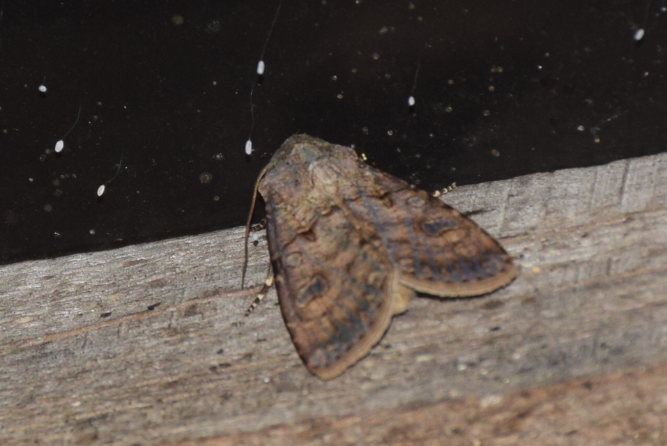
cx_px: 334
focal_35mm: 210
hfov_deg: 9.8
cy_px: 223
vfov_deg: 6.6
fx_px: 3894
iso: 320
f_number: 7.1
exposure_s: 1/60
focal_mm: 140
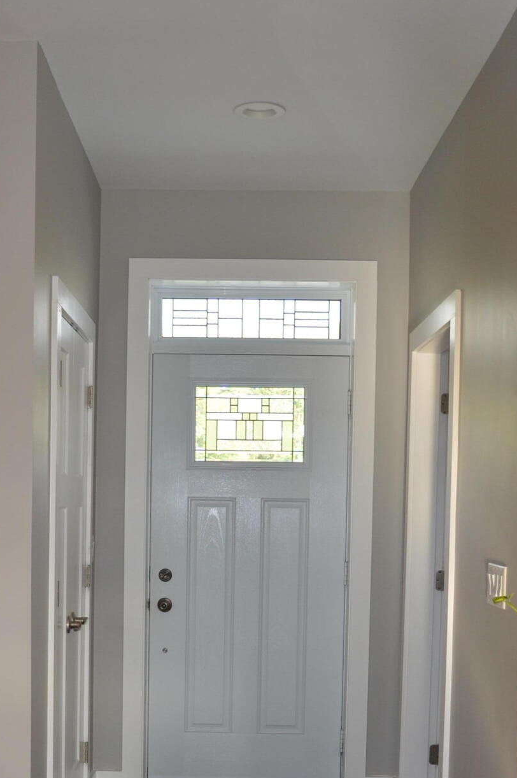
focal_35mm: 54
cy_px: 563
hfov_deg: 24.9
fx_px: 1166
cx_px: 190
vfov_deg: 36.2
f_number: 3.8
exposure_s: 1/60
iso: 450
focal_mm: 22
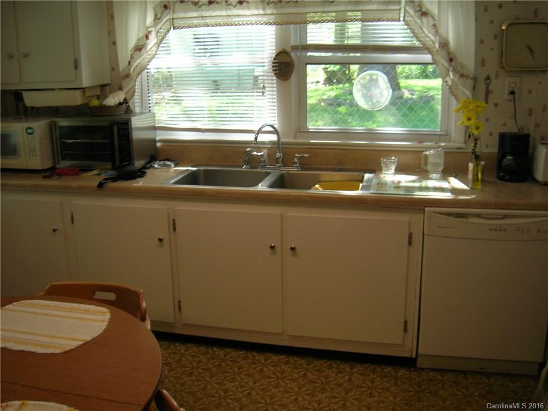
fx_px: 538
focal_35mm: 34
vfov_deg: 41.8
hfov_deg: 54.0
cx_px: 274
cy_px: 206
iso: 50
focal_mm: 5.7
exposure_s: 1/30
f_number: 2.9
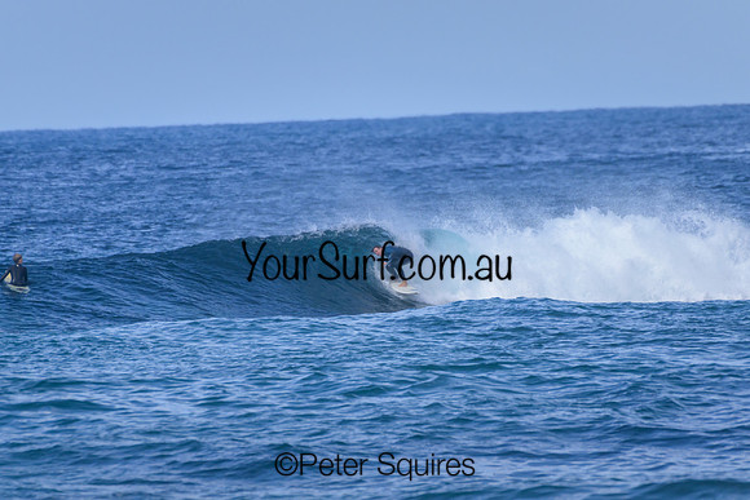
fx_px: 20837
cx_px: 375
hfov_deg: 2.1
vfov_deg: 1.4
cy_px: 250
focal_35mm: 1000
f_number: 11
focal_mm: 1000
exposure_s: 1/2000
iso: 1100
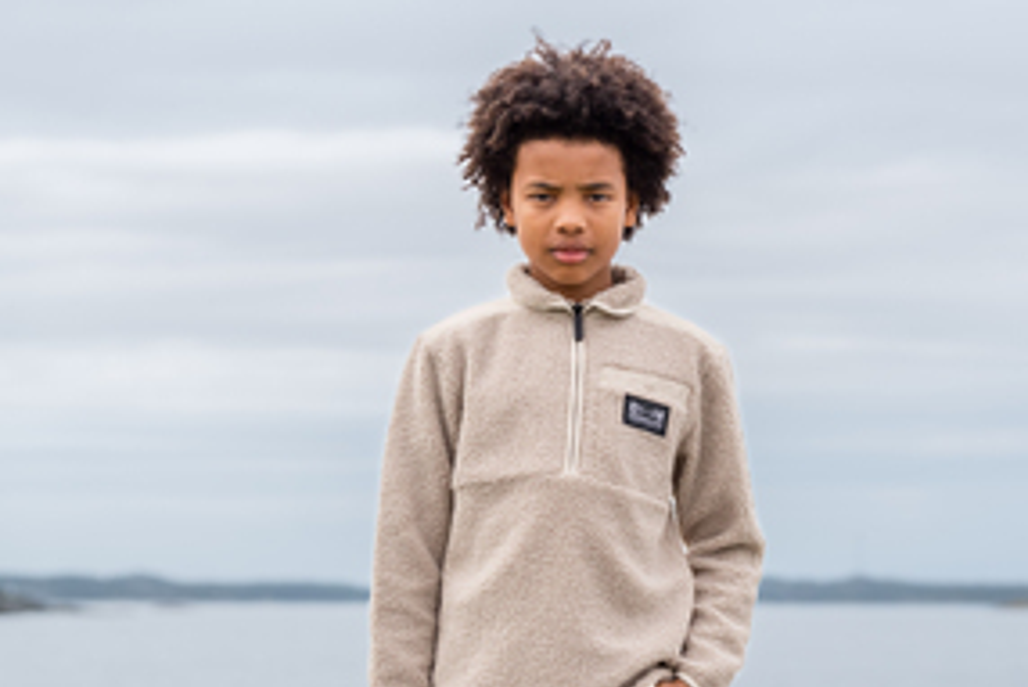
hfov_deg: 20.8
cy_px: 444
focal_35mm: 98
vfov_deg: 14.0
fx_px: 2800
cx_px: 633
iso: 400
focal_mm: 70
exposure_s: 1/3200
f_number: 4
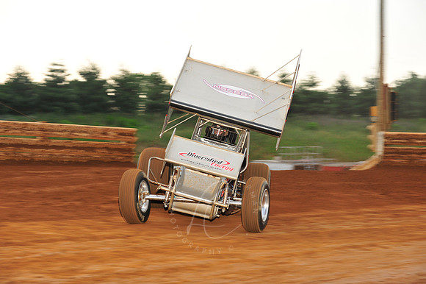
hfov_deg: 18.3
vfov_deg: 12.2
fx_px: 1325
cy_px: 142
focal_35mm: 112
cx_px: 213
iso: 800
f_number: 7.1
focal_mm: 112
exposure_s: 1/320
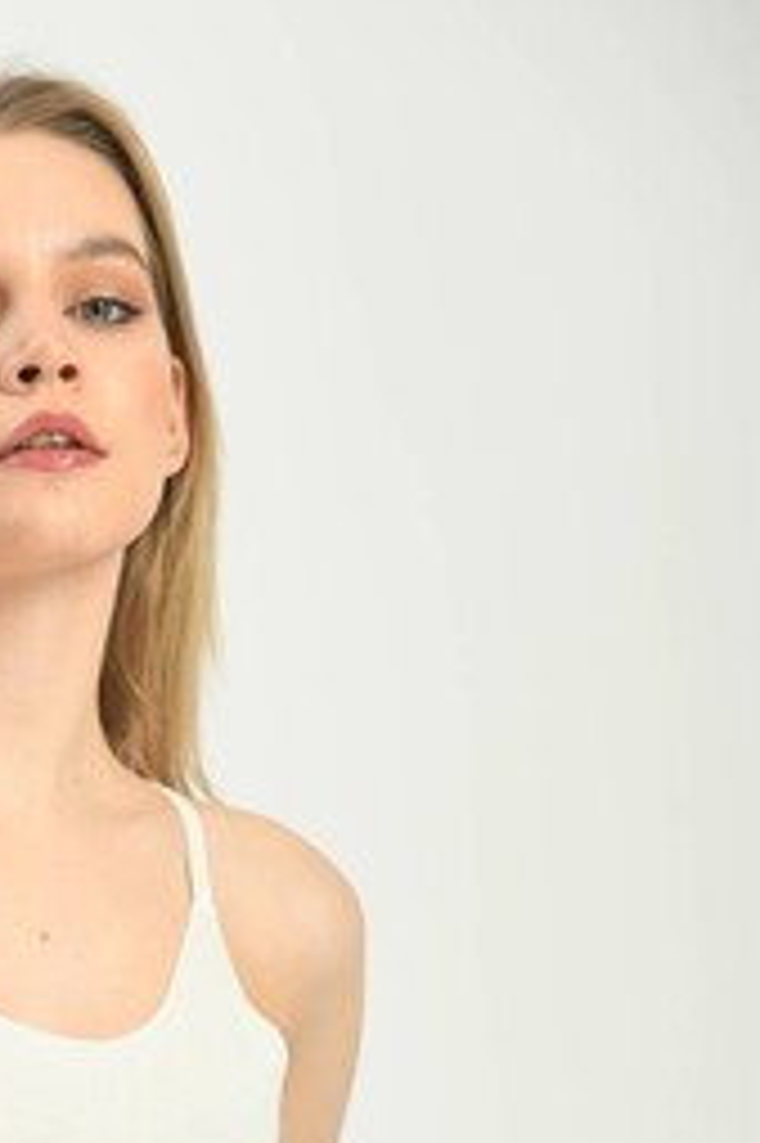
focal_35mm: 362
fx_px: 11478
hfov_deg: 3.8
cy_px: 1058
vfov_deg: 5.7
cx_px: -40
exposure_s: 1/160
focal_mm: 170
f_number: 6.3
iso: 100
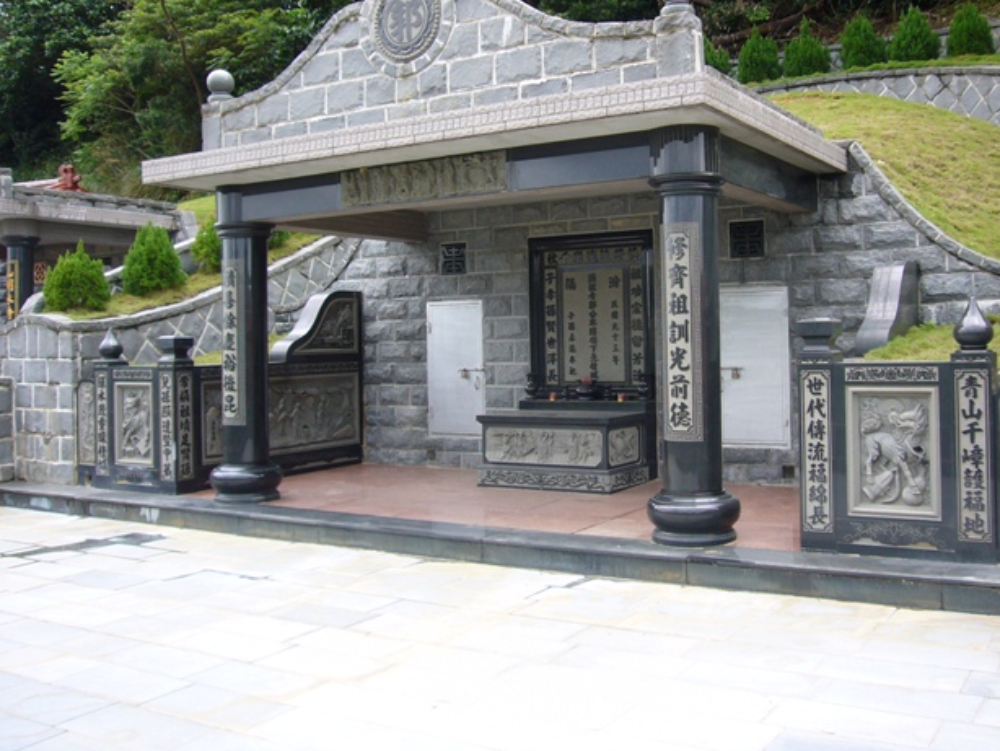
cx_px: 567
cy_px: 318
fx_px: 1011
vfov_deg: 40.6
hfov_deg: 52.4
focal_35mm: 35
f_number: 2.8
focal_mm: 4.6
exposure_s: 1/200
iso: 80
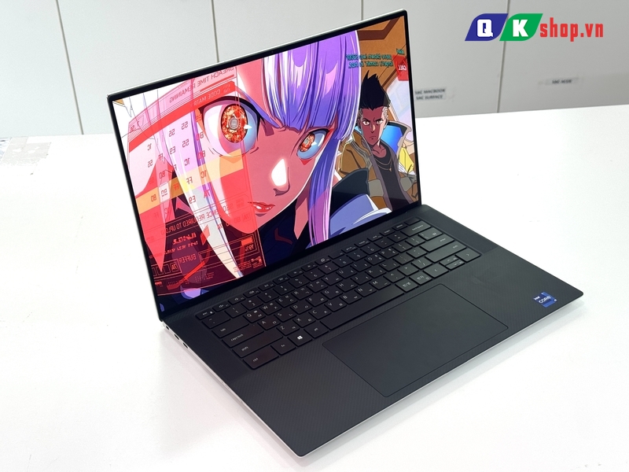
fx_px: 872
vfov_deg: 30.3
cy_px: 236
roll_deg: +2.7
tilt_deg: -32.5
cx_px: 314
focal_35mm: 48
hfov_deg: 39.7
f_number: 1.78
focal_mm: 6.76
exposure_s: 1/165
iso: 80
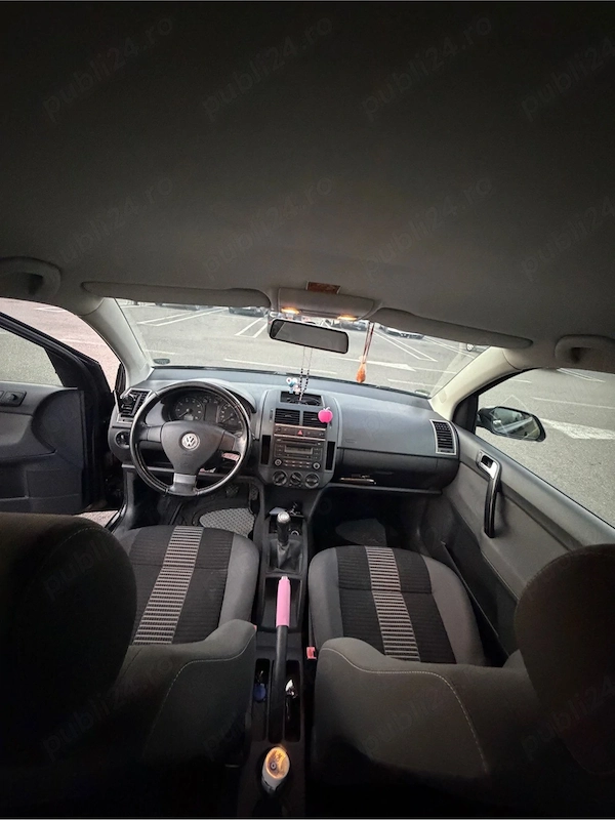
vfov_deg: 102.1
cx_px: 308
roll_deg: -8.9
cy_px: 410
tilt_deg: -18.5
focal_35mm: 14
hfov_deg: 85.7
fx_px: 332
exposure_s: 1/40
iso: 1250
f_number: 2.2
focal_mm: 2.22
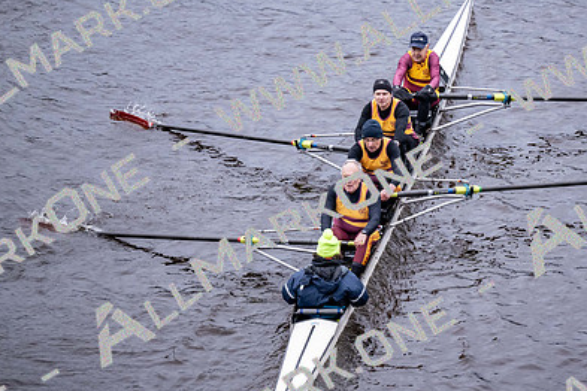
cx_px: 399
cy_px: 137
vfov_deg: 4.7
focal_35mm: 295
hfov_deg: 7.0
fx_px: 4810
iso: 2800
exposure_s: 1/2000
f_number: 2.8
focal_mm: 200
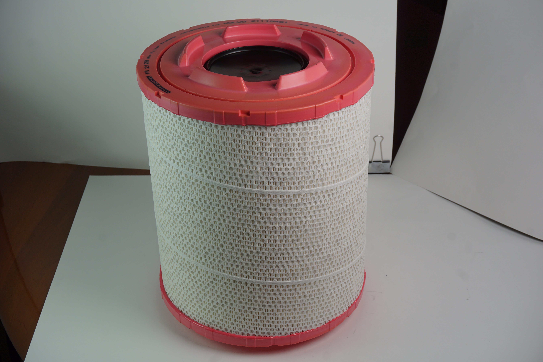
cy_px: 181
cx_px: 272
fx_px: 792
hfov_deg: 37.9
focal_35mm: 52
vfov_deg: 25.8
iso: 100
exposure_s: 1/15
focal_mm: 35
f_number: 8
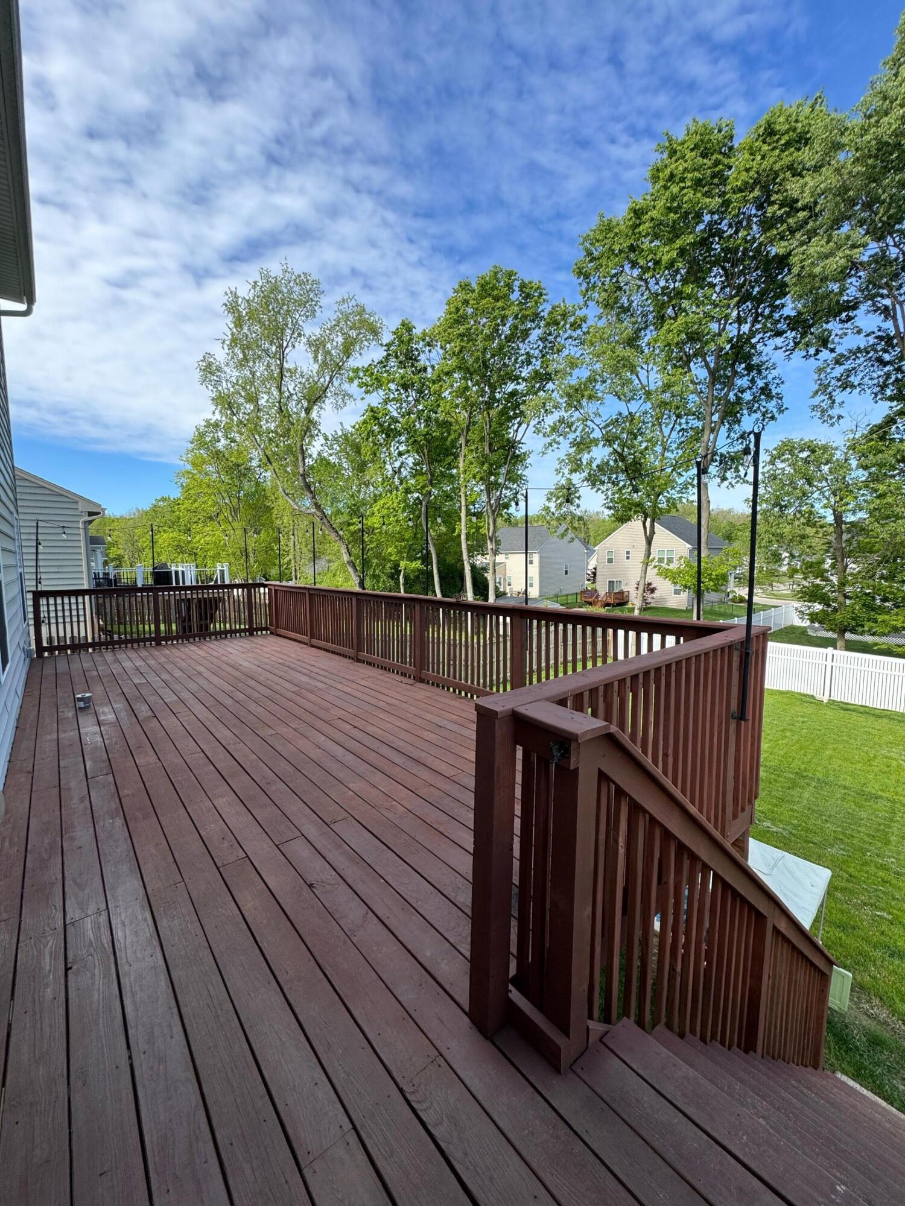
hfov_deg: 85.7
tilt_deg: -5.8
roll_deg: +0.8
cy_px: 603
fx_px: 488
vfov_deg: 102.1
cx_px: 452
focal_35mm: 14
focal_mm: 2.22
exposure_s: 1/512
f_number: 2.2
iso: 40
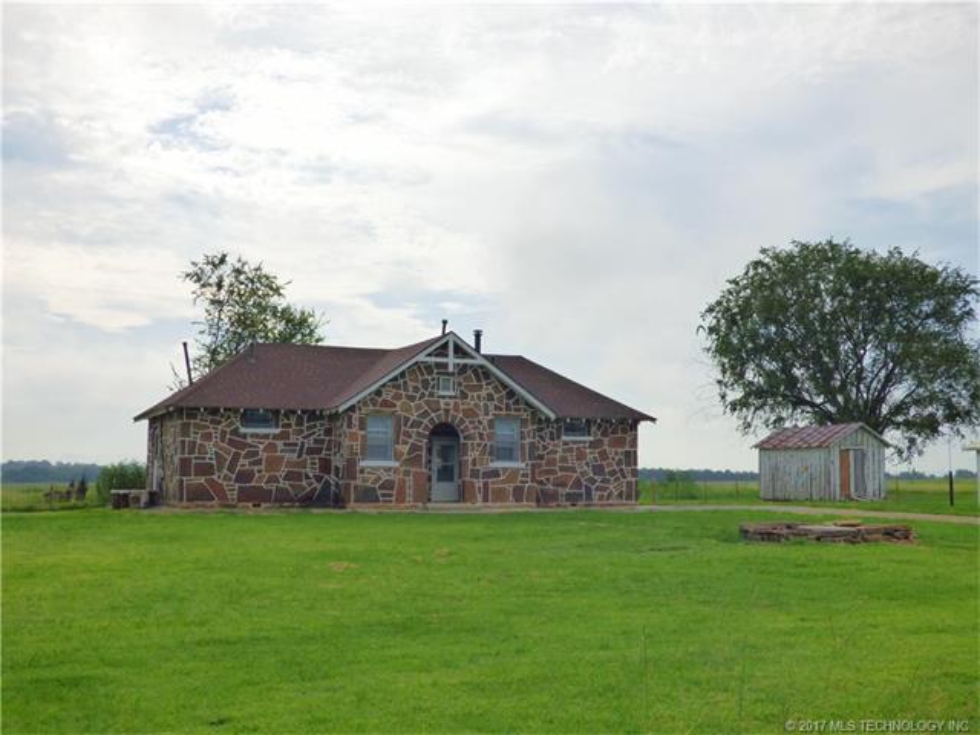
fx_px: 1217
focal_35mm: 43
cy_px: 368
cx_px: 490
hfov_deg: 43.9
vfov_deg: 33.6
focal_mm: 7.37
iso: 160
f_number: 4
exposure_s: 1/1600
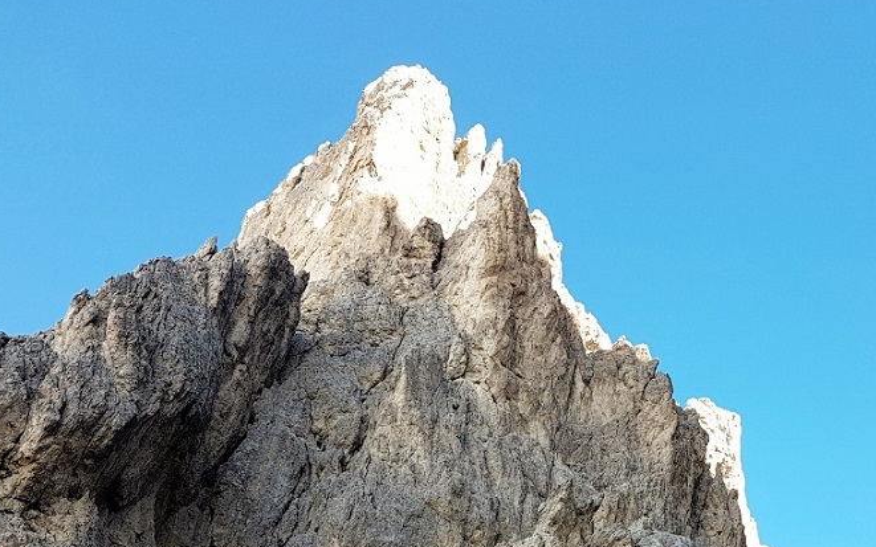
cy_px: 534
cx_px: 664
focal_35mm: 48
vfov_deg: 25.7
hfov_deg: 40.6
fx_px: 1146
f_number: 1.7
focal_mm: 4.2
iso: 40
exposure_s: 1/477
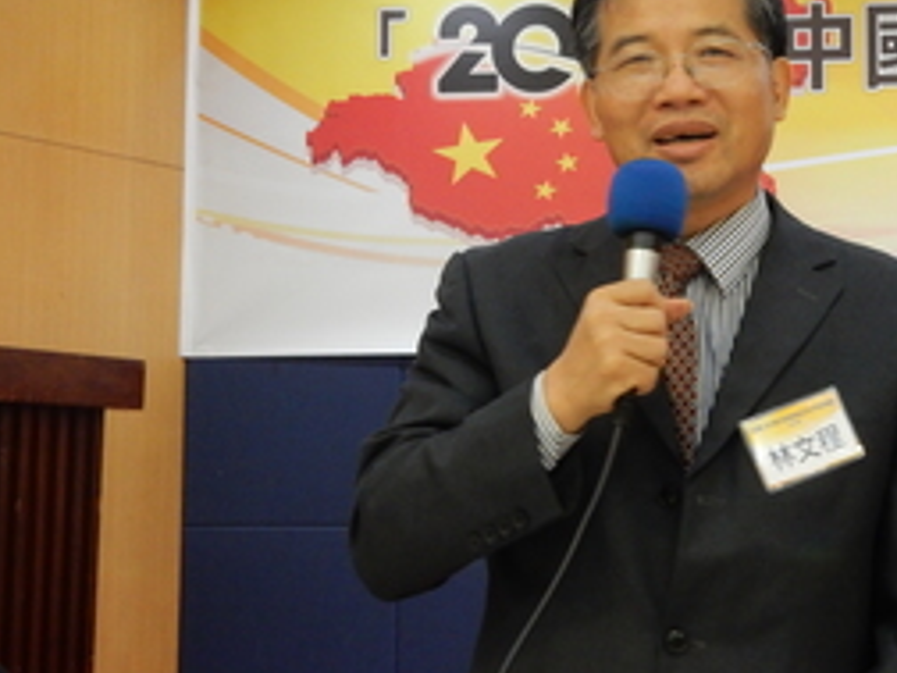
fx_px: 2617
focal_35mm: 101
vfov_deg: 14.6
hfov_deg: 19.2
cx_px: 762
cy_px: 219
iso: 400
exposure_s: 1/10
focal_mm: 9
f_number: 4.5
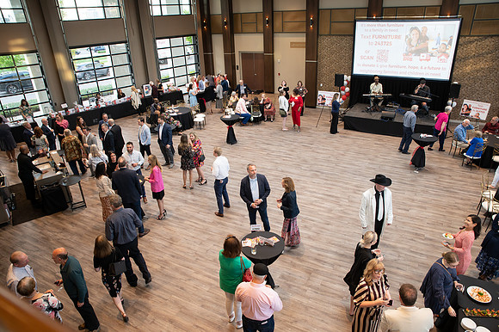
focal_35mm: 24
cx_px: 250
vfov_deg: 53.1
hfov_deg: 73.8
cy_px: 166
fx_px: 332
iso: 1250
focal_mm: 24
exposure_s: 1/100
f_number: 4.5
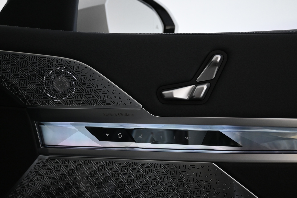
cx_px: 148
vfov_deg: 44.6
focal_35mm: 29
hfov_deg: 63.2
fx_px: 241
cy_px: 99
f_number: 3.8
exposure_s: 1/30
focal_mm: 19.5
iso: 1100
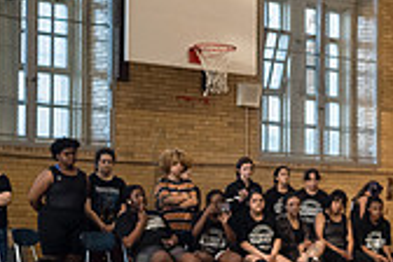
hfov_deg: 14.7
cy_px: 200
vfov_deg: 10.5
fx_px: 1419
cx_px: 590
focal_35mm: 130
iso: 3200
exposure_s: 1/320
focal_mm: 35
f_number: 4
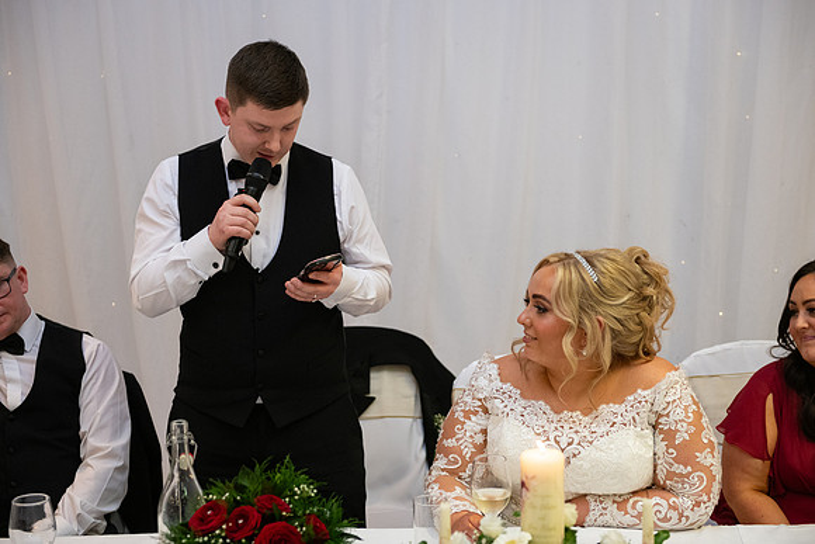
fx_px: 1404
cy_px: 272
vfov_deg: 21.9
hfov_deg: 32.4
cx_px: 408
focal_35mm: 62
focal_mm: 62
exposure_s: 1/160
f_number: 3.5
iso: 1250
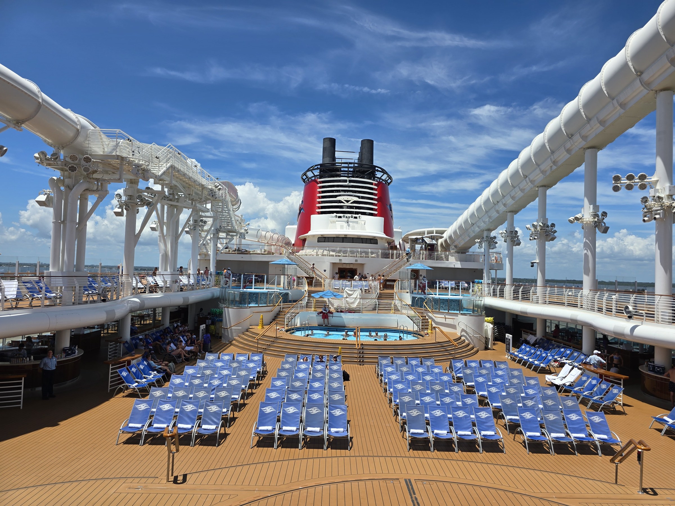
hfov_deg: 73.9
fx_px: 448
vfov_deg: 58.9
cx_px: 338
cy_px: 253
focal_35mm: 23
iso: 12
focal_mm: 6.3
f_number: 1.7
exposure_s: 1/1365
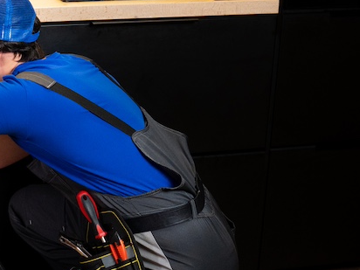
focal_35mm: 98
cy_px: 139
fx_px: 1019
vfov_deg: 15.1
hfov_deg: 19.5
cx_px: 10
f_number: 2.8
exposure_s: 1/50
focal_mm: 28
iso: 800
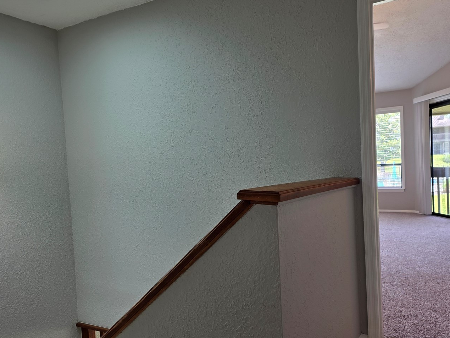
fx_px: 377
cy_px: 179
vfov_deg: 48.2
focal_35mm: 29
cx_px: 276
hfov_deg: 61.0
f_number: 1.7
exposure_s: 1/120
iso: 64
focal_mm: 6.3
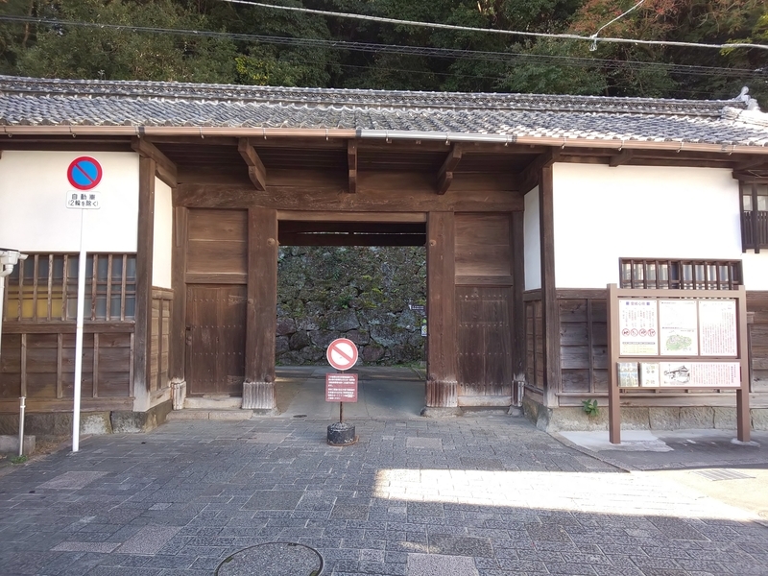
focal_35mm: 20
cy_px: 288
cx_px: 384
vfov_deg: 66.0
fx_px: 444
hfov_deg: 81.7
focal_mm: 3.45
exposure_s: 1/100
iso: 37
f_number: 1.94
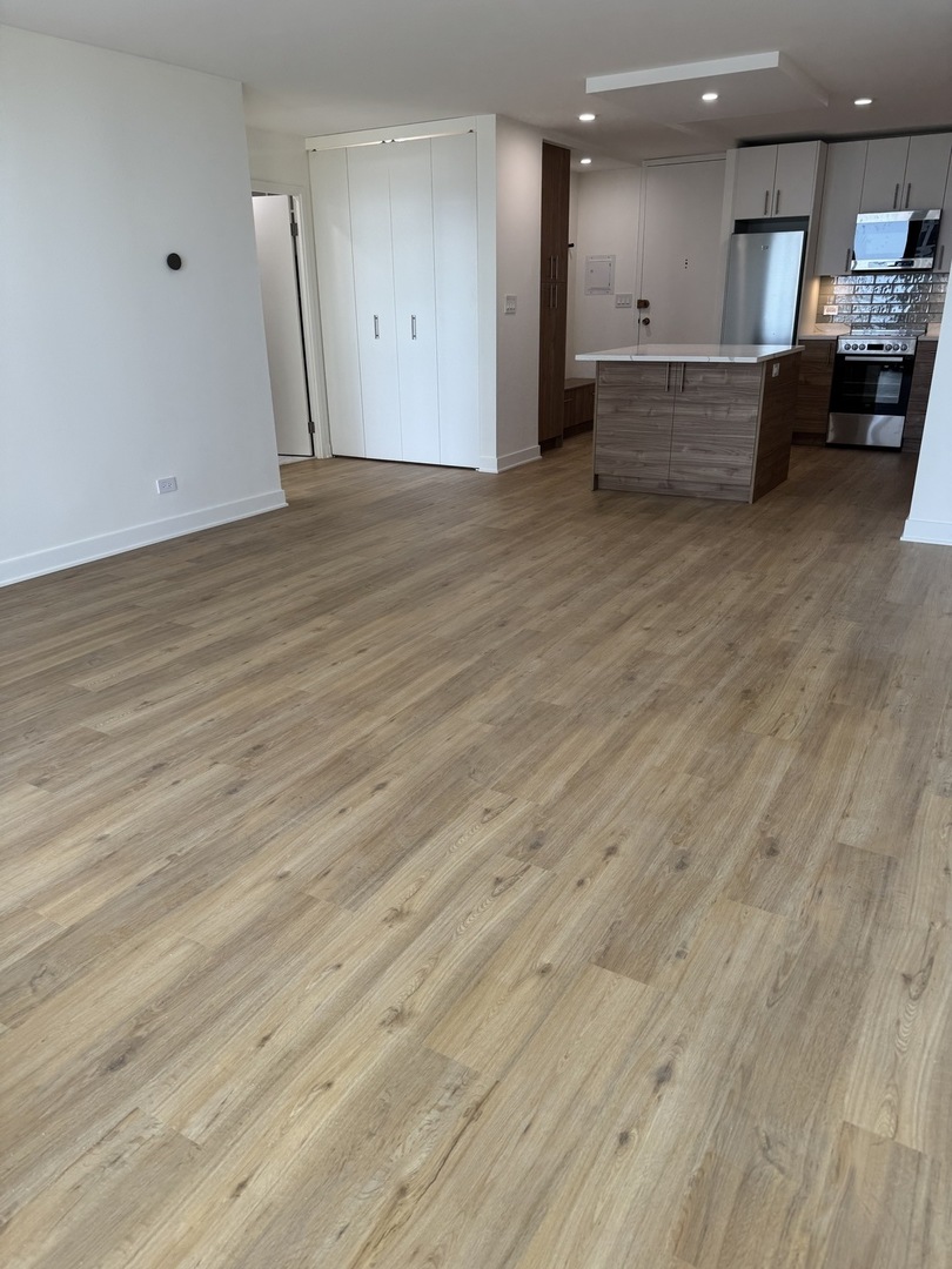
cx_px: 476
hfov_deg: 56.8
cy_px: 634
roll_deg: +1.4
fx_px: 880
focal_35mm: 24
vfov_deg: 71.6
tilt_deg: -21.4
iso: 64
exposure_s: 1/120
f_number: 1.78
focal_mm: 6.76
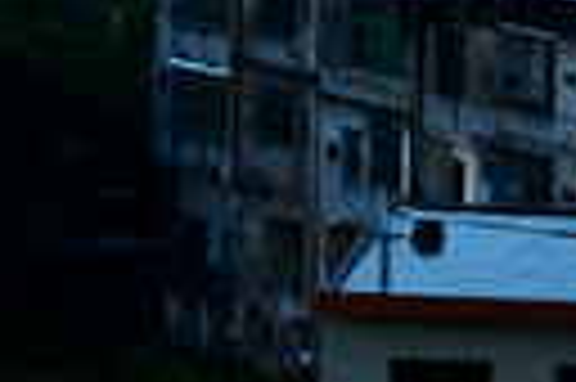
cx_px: -153
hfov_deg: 4.0
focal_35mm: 514
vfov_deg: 2.6
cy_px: -692
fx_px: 8215
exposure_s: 1/125
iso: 100
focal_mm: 55
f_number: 8
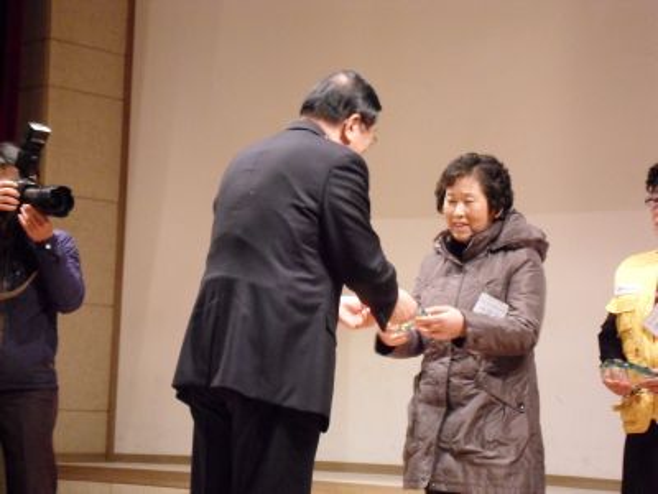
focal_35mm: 90
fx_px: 1711
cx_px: 329
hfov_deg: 21.8
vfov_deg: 16.4
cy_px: 247
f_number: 5.7
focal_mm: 16.1
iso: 800
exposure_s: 1/20
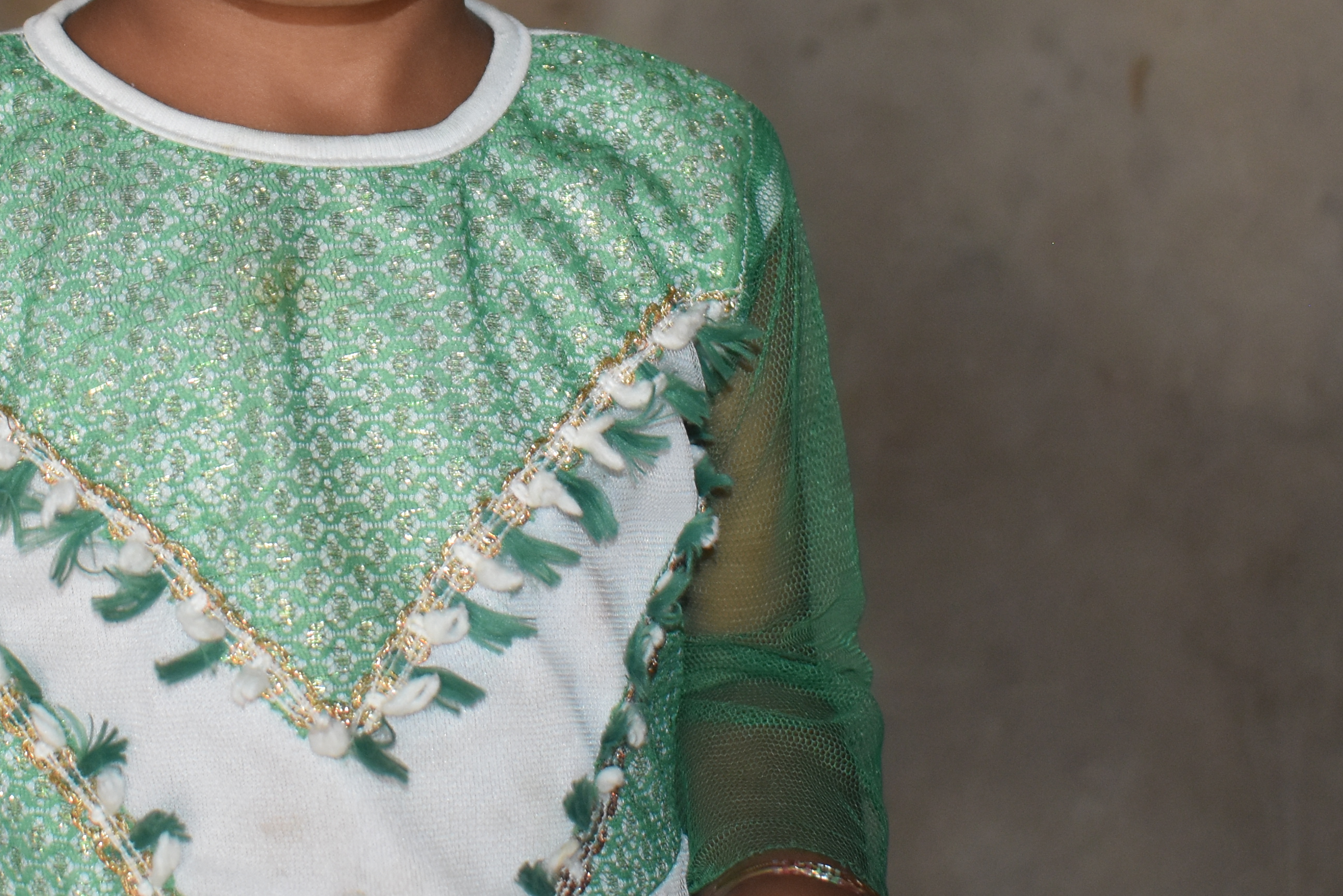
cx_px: 444
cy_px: 108
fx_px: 2991
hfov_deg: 25.2
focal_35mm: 80
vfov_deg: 16.8
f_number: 3.8
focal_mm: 23
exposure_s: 1/60
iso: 800
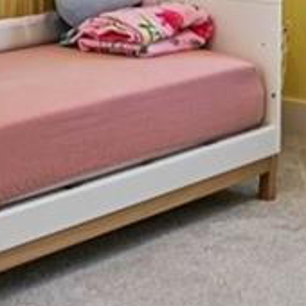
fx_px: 1120
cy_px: -178
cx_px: 155
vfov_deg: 14.3
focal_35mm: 112
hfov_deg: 15.6
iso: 72
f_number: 10
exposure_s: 1/15
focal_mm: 14
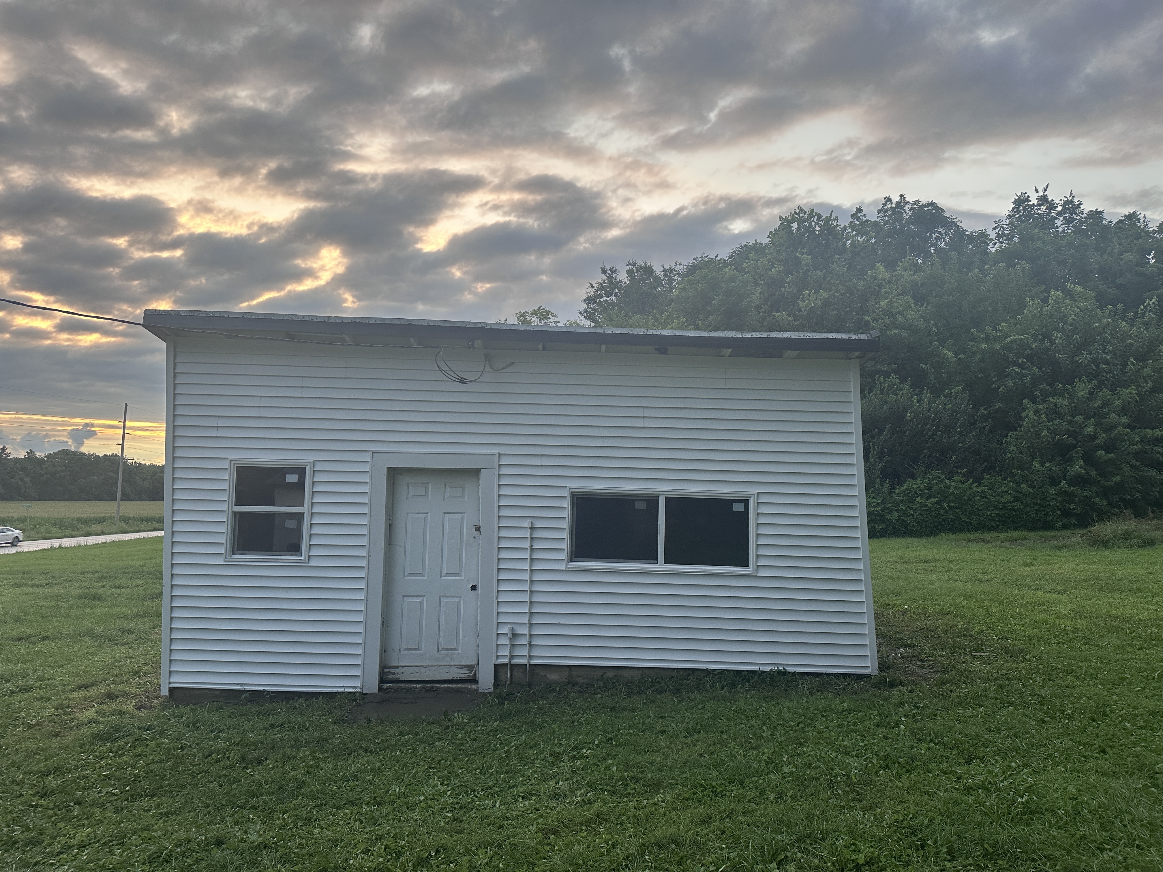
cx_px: 582
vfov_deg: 56.8
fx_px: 806
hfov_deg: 71.6
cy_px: 436
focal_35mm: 24
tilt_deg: +4.4
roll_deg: -1.5
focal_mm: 6.86
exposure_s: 1/121
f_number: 1.78
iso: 160
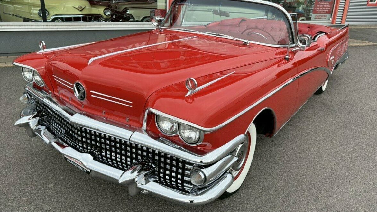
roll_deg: -2.9
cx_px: 187
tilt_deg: -20.2
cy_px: 96
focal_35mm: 29
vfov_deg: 40.1
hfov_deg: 66.1
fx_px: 290
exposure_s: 1/1135
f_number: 1.6
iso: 50
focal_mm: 5.96
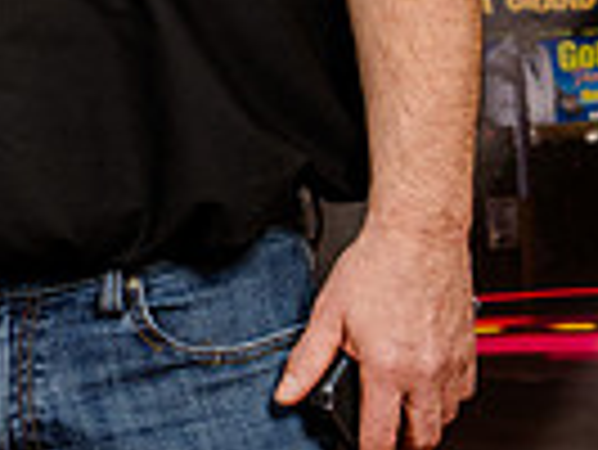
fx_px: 5205
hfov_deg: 6.4
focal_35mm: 301
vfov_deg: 4.9
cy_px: -367
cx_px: -499
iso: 250
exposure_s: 1/125
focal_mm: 72
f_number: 4
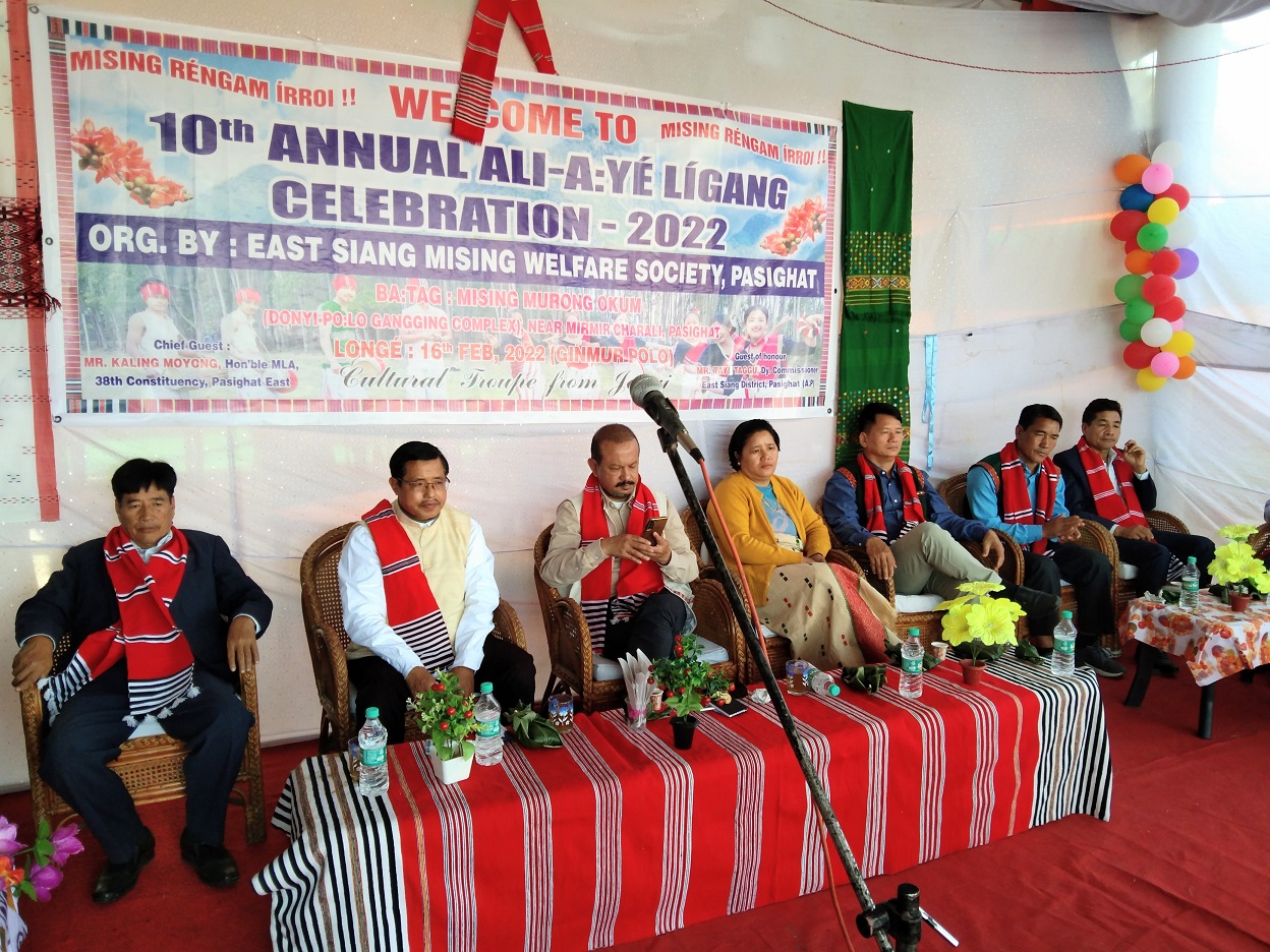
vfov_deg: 46.8
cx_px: 635
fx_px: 1101
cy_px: 476
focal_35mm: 30
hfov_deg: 60.0
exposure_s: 1/100
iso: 118
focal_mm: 3.65
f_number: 2.2
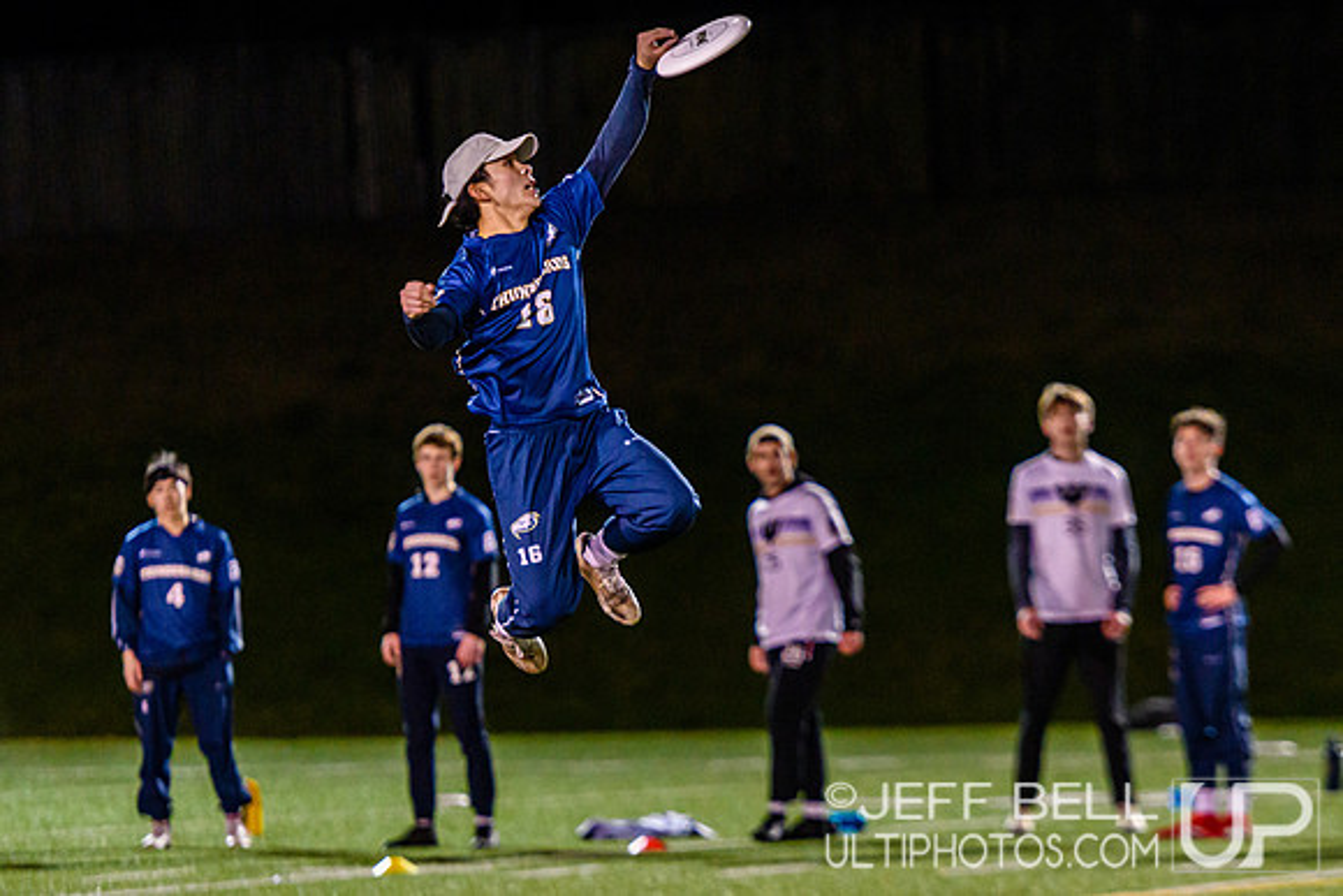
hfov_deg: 7.5
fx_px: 10254
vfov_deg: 5.0
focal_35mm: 275
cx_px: 611
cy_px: 425
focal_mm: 165
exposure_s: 1/800
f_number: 3.2
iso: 3200
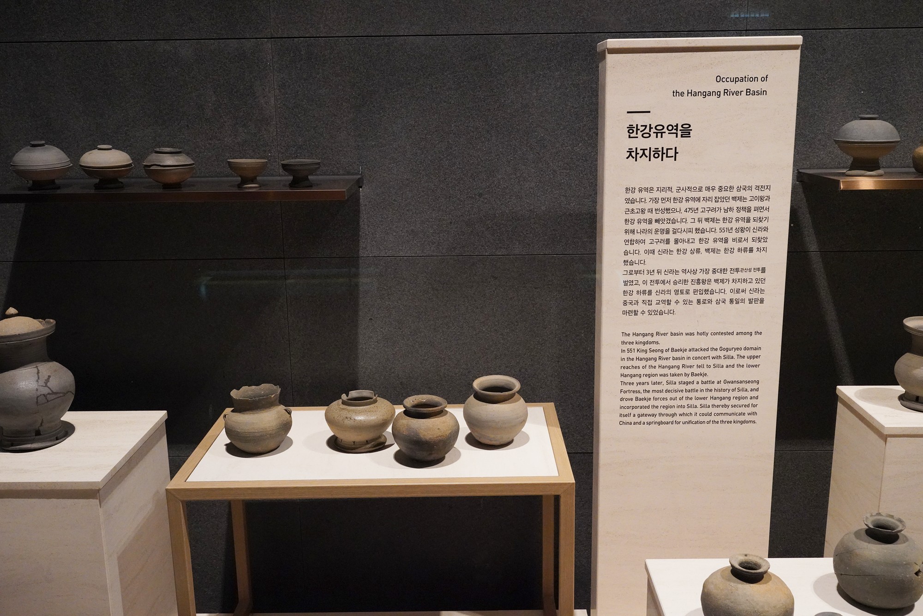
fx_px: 949
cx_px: 462
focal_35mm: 37
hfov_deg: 51.9
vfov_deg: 36.0
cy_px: 308
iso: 8000
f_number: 9
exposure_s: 1/100
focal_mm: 37
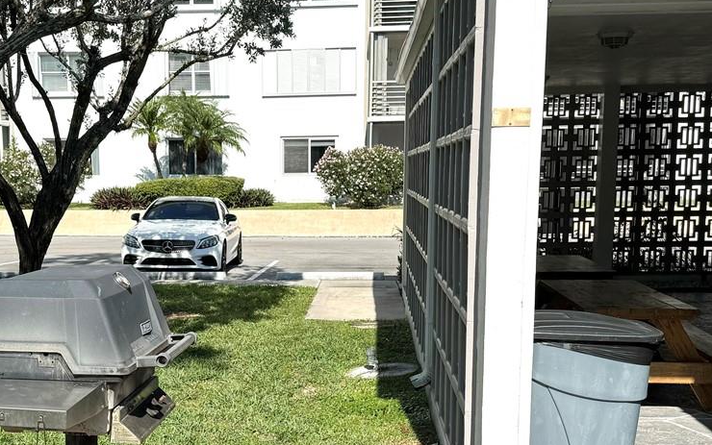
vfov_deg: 23.3
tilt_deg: -9.9
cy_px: 349
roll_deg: +0.5
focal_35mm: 55
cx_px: 259
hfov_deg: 36.6
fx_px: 1068
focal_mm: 6.86
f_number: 1.78
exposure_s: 1/6410
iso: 80
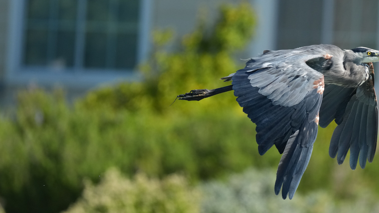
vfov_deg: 1.5
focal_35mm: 833
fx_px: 8371
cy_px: 79
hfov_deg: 2.6
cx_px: 248
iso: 1600
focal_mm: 560
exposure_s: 1/3200
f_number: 6.3
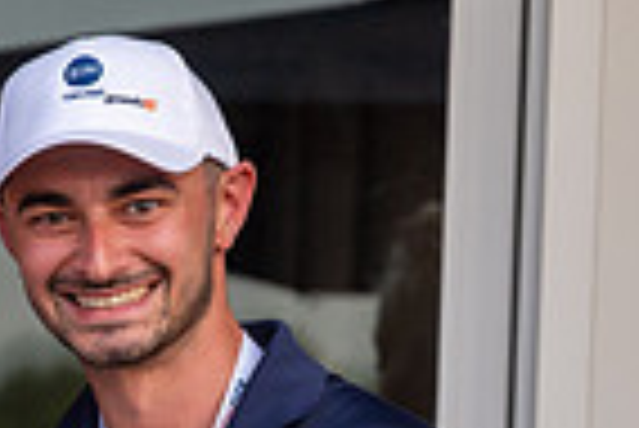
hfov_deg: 6.3
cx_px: -93
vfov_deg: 4.2
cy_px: 673
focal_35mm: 327
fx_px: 5810
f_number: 4
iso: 500
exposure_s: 1/500
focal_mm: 70
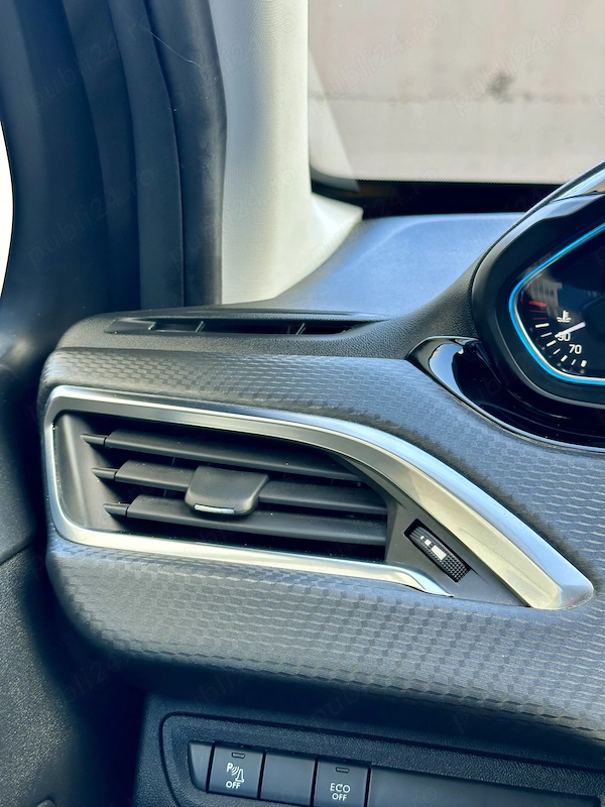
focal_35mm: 48
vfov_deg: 39.7
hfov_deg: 30.3
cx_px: 302
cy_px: 404
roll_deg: -5.1
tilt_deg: -13.4
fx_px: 1119
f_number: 1.78
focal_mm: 6.86
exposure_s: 1/161
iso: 50
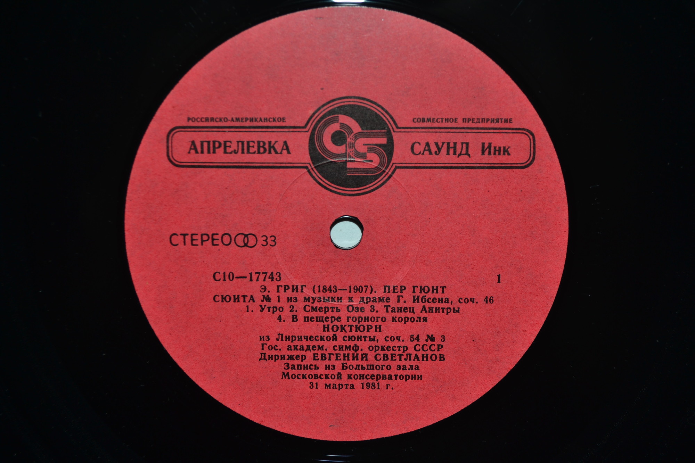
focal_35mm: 48
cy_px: 232
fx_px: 927
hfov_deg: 41.1
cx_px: 348
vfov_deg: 28.1
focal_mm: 32
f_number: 4.8
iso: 100
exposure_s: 1/200
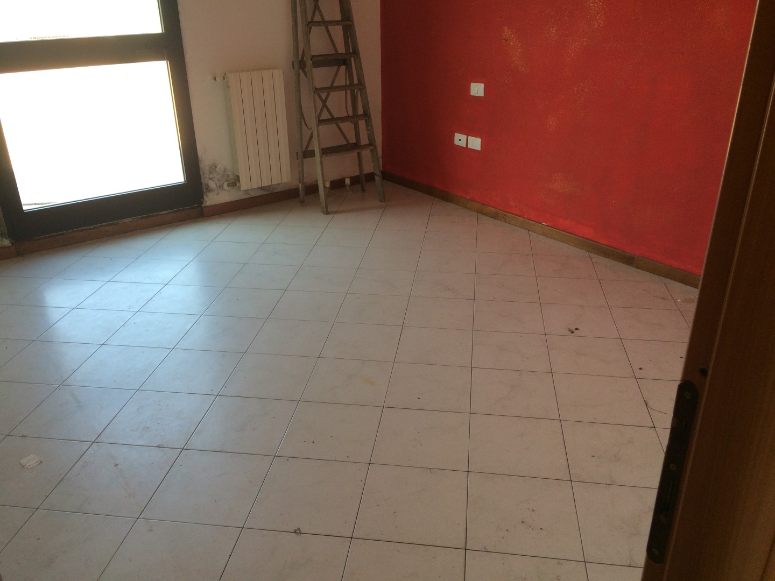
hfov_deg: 61.7
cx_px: 388
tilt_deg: -25.5
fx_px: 649
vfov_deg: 48.2
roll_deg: +0.3
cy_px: 290
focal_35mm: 29
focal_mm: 4.15
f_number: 2.2
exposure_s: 1/100
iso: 64
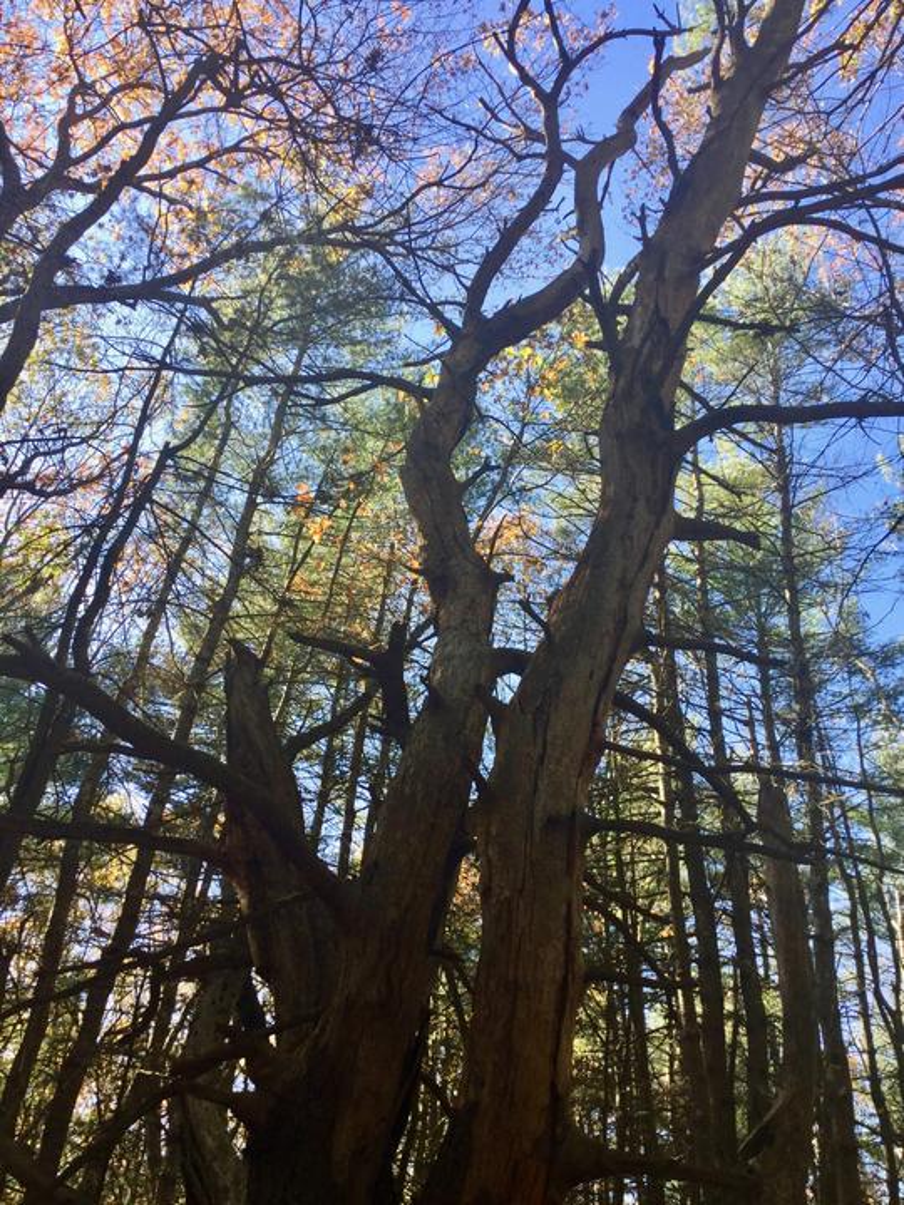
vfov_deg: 58.4
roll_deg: -5.3
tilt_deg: +38.2
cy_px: 602
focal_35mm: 31
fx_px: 1079
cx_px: 452
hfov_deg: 45.4
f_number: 2.4
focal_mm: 3.3
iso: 25
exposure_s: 1/145
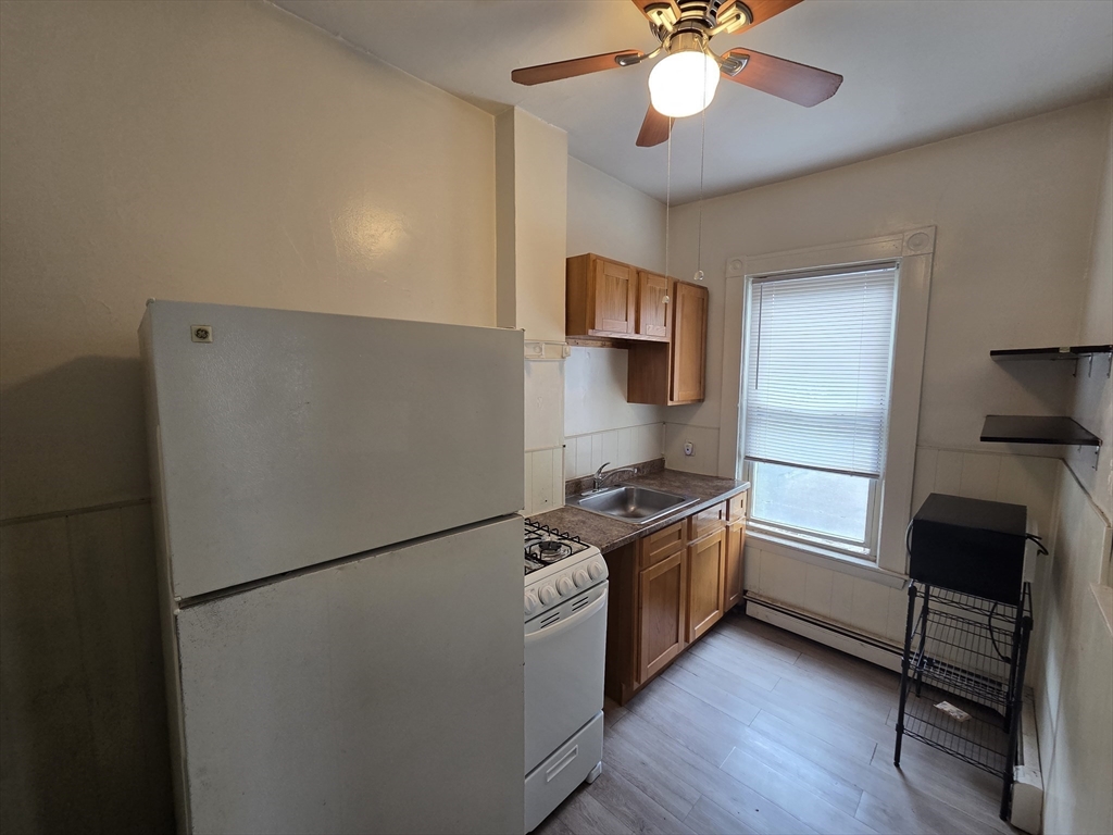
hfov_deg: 106.2
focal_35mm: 13
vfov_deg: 89.9
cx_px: 556
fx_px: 418
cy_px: 418
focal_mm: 2.2
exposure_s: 1/60
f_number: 2.2
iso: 160
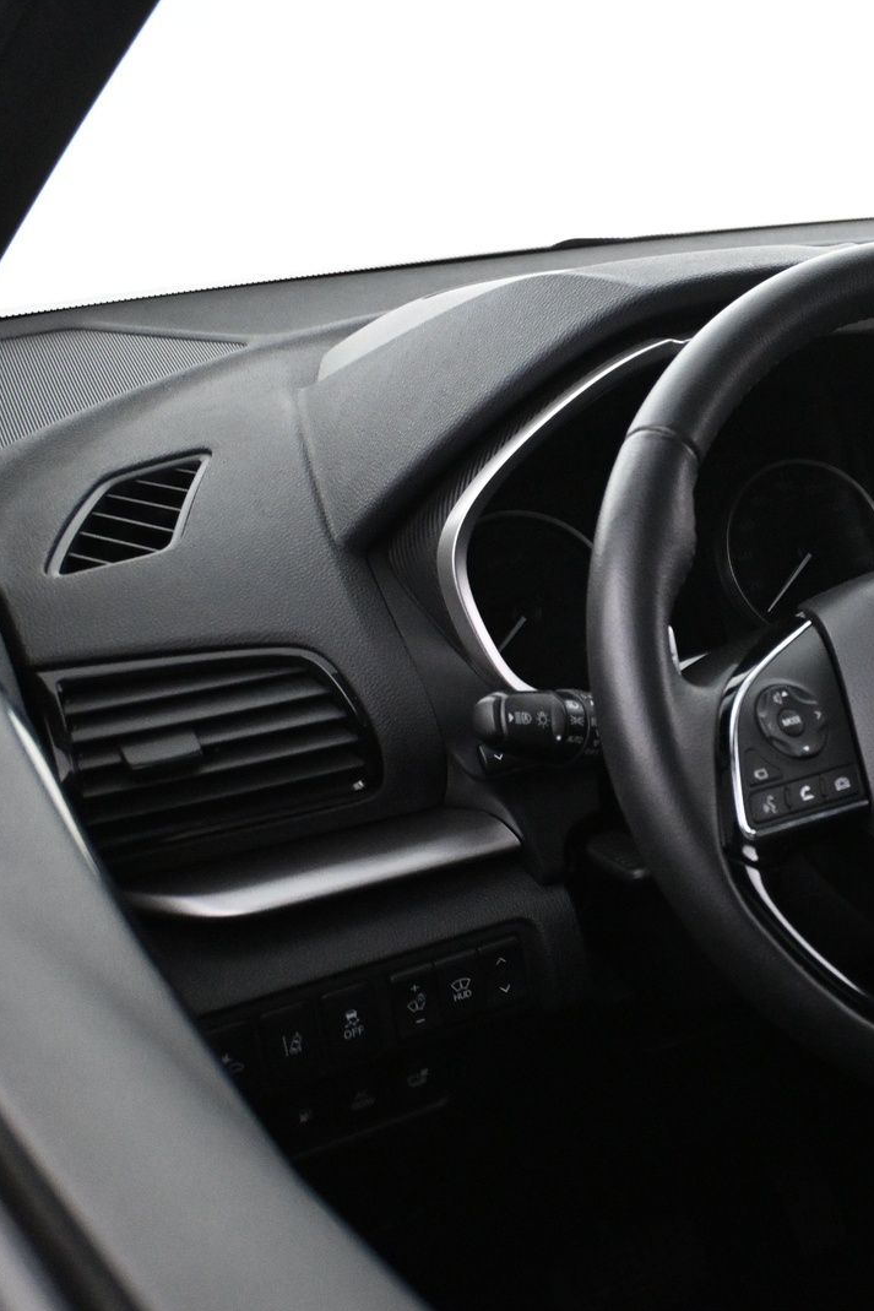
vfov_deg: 38.8
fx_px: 1861
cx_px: 968
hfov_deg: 24.6
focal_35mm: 51
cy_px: 651
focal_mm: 22.5
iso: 4000
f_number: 4
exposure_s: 1/40
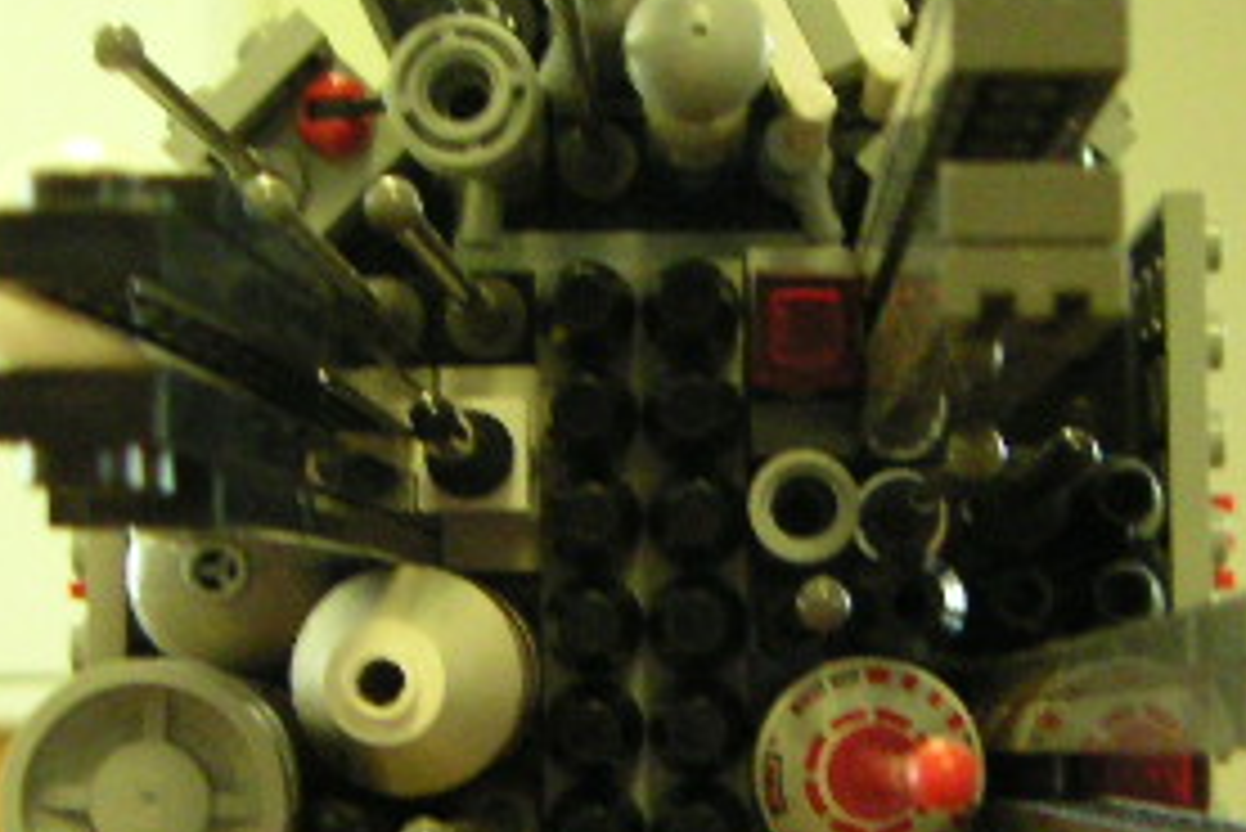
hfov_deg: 21.2
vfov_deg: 14.1
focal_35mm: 96
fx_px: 3324
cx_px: 679
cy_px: 756
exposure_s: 1/20
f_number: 2.9
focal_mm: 5.3
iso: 400
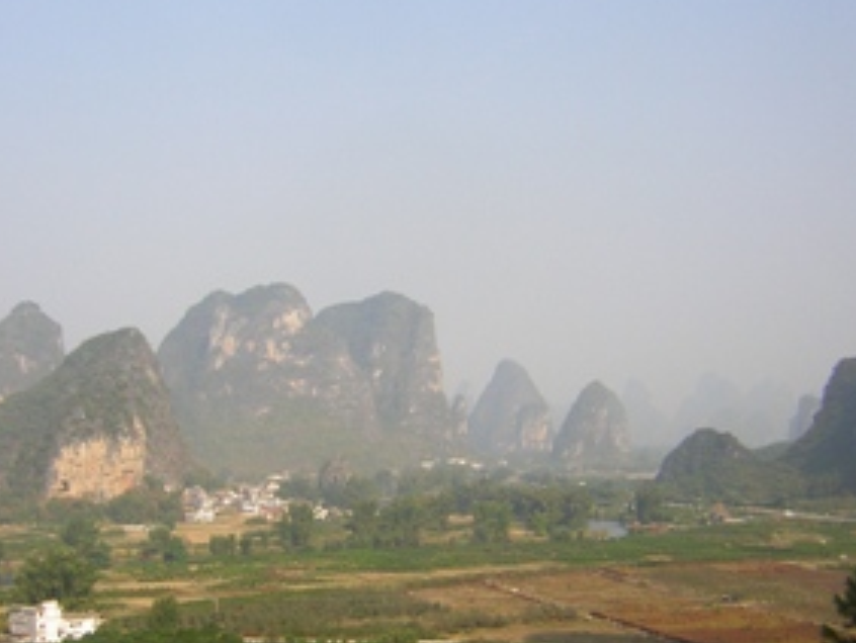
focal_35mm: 51
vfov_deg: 28.5
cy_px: 409
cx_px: 437
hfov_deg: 37.5
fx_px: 1262
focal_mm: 4.7
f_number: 5.2
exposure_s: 1/266
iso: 50
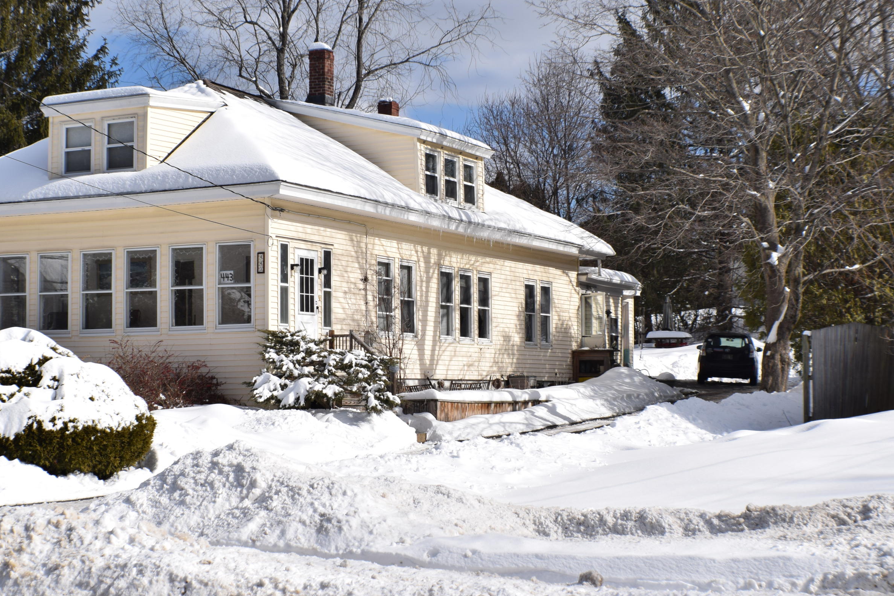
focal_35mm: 105
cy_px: 285
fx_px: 2599
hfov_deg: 19.5
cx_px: 409
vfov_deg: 13.1
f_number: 13
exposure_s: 1/640
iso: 200
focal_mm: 55
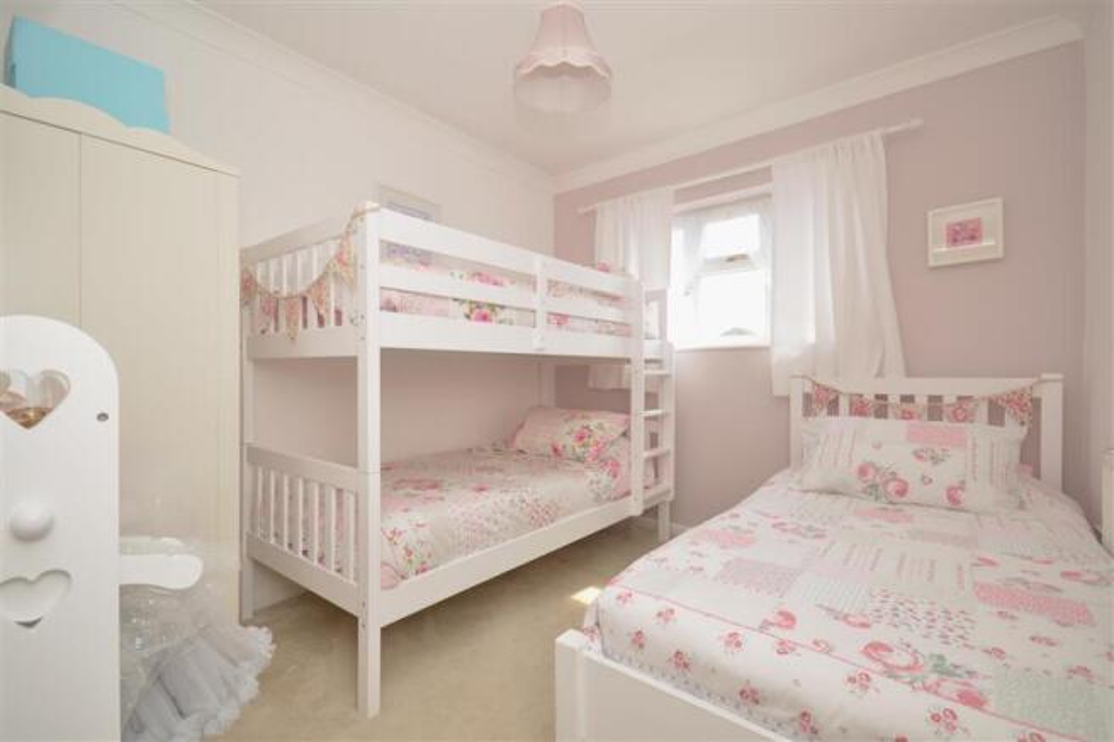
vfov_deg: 72.0
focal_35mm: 16
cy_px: 371
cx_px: 557
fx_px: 510
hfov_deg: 95.0
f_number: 7.1
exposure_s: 1/160
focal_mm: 11
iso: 400
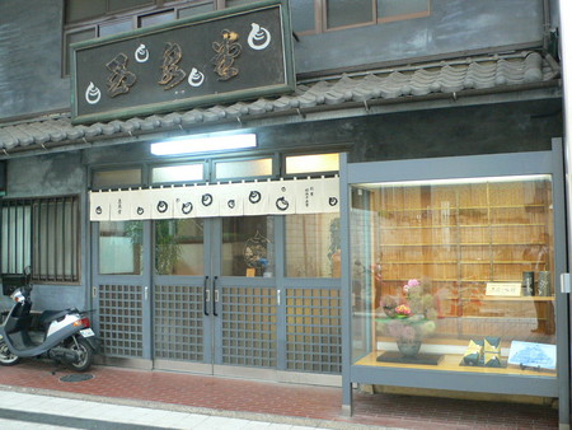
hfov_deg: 53.9
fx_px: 562
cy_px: 215
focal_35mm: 34
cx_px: 286
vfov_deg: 41.8
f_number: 2.8
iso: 200
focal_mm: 6.3
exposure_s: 1/13
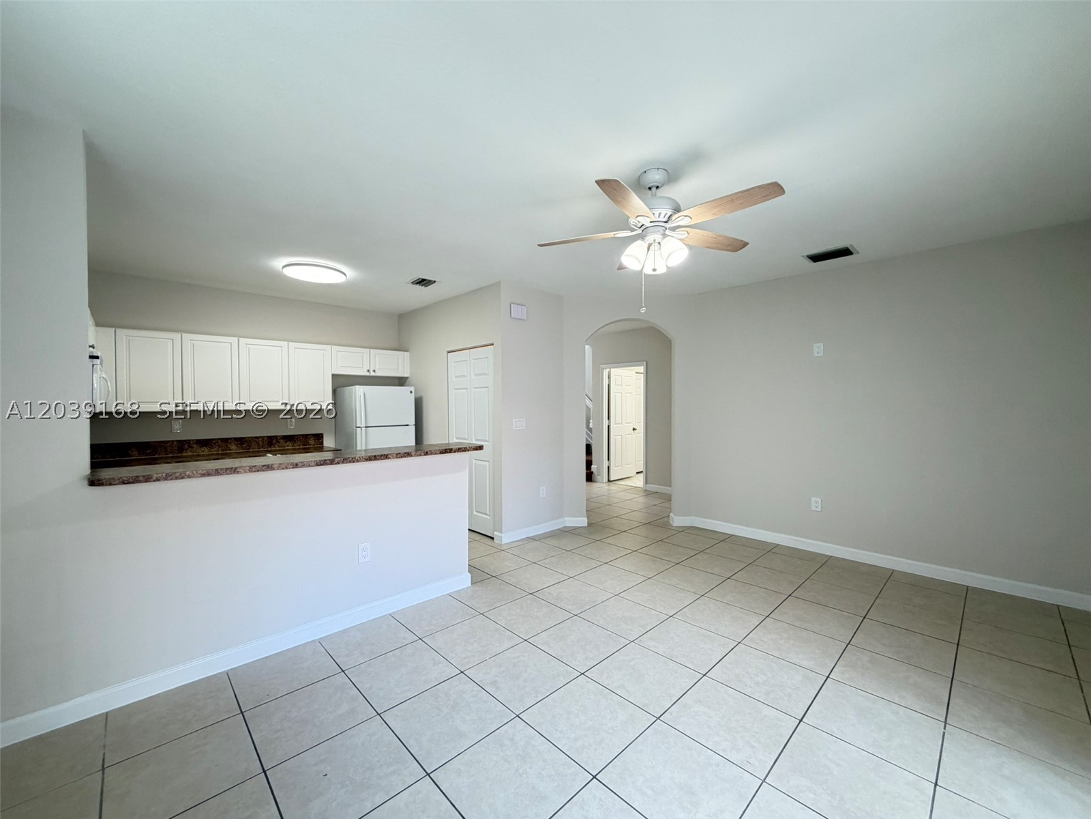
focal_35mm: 14
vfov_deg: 85.7
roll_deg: +0.5
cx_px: 546
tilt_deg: -1.3
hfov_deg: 102.1
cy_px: 410
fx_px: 441
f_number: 2.2
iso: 200
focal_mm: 2.22
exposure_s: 1/60
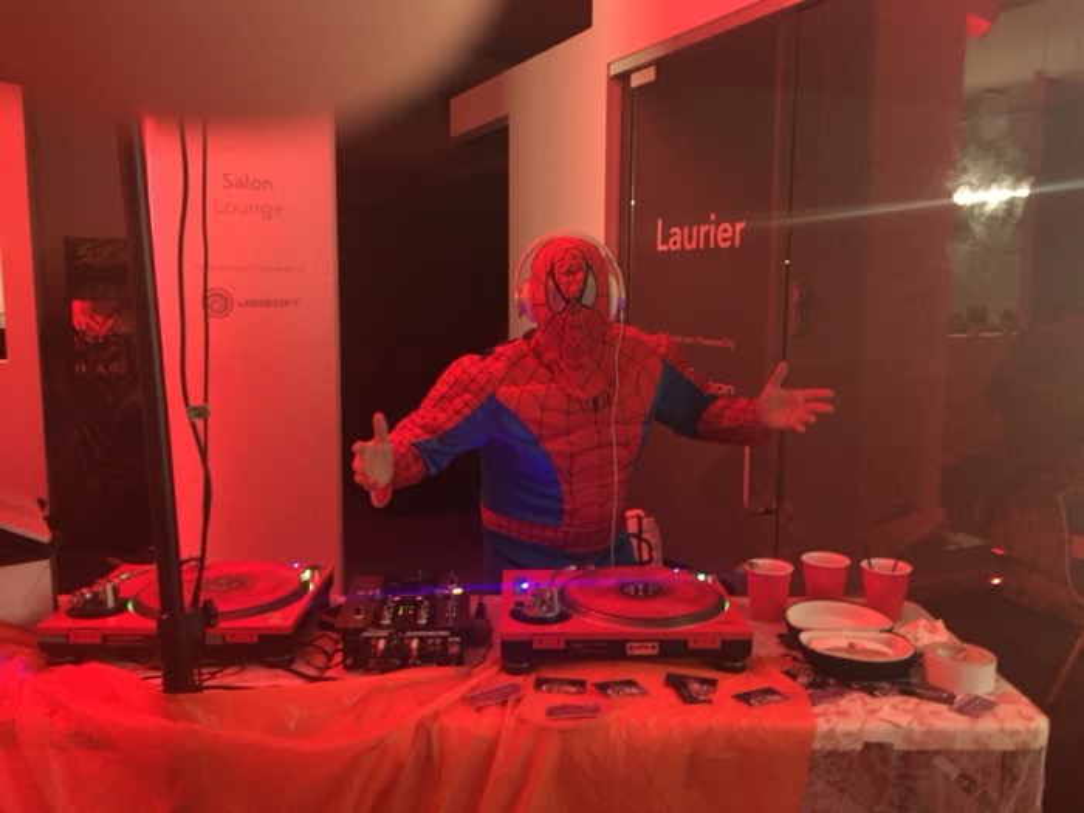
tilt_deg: -7.4
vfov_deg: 48.2
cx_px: 542
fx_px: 908
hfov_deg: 61.7
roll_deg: -0.7
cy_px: 406
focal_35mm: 29
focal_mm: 4.15
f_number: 2.2
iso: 500
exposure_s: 1/15
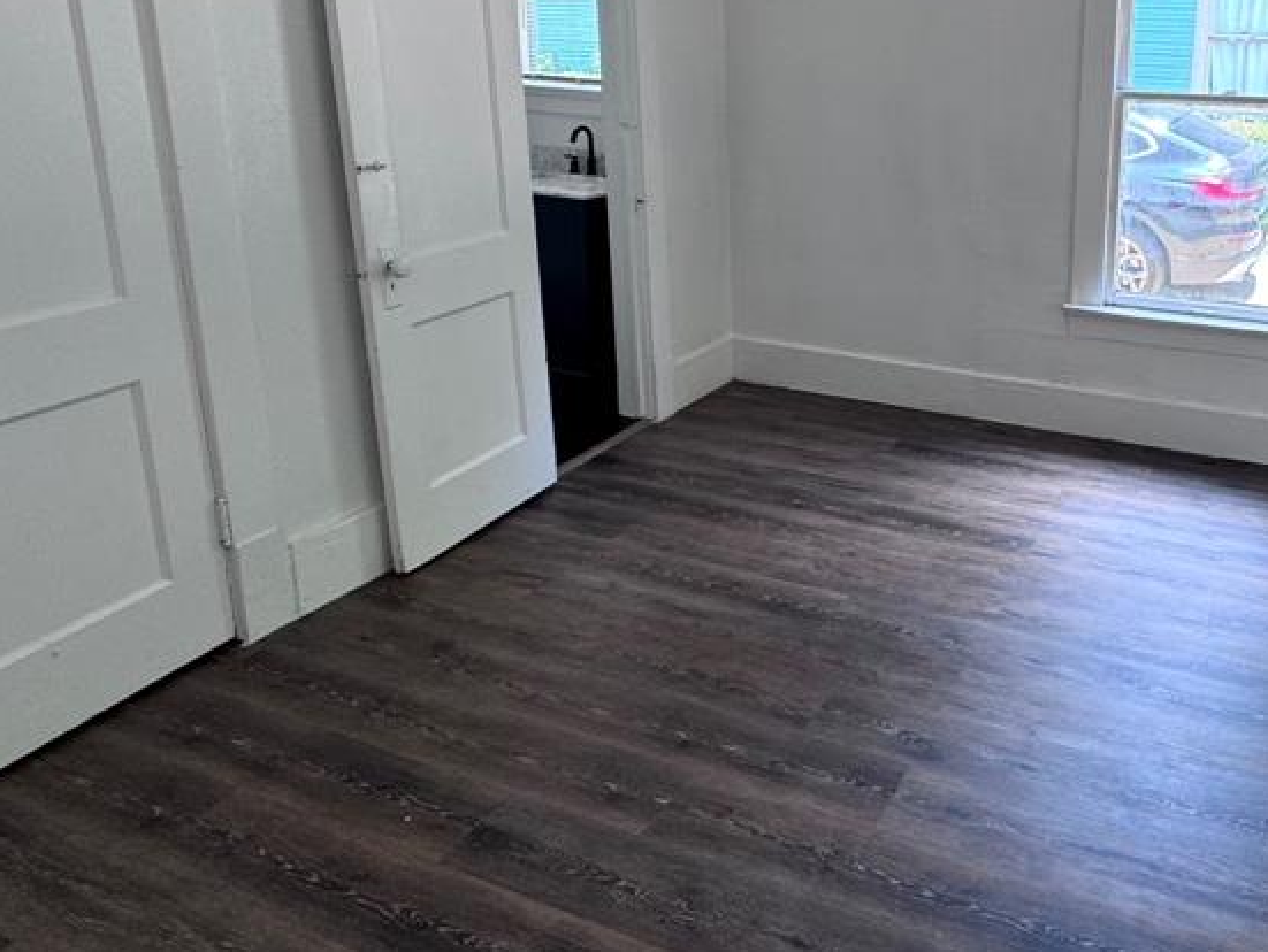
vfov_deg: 50.7
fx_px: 953
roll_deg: -3.9
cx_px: 987
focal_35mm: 26
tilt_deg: -10.0
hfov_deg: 62.4
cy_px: 230
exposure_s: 1/99
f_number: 2.2
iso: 100
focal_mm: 2.22
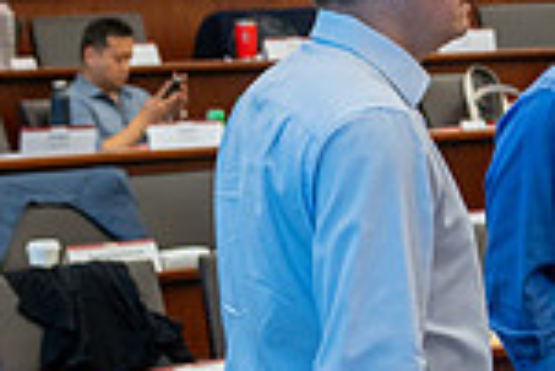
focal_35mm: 146
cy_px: 189
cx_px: 856
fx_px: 2253
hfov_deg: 13.2
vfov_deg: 9.4
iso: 1250
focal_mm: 38
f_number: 4
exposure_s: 1/80
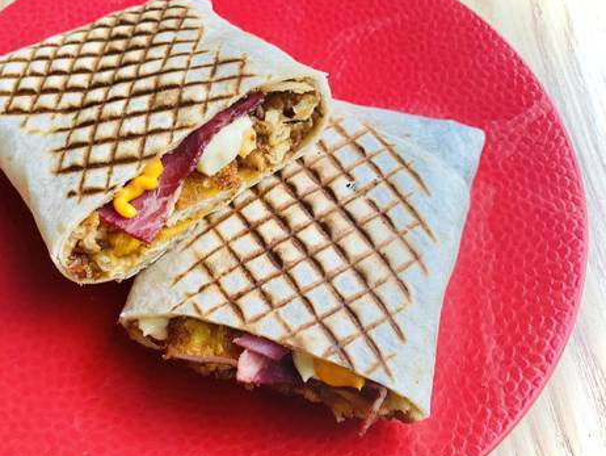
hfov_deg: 54.8
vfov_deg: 43.0
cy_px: 235
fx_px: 578
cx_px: 237
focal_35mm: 33
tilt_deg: -63.3
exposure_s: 1/50
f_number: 1.8
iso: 250
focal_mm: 4.25
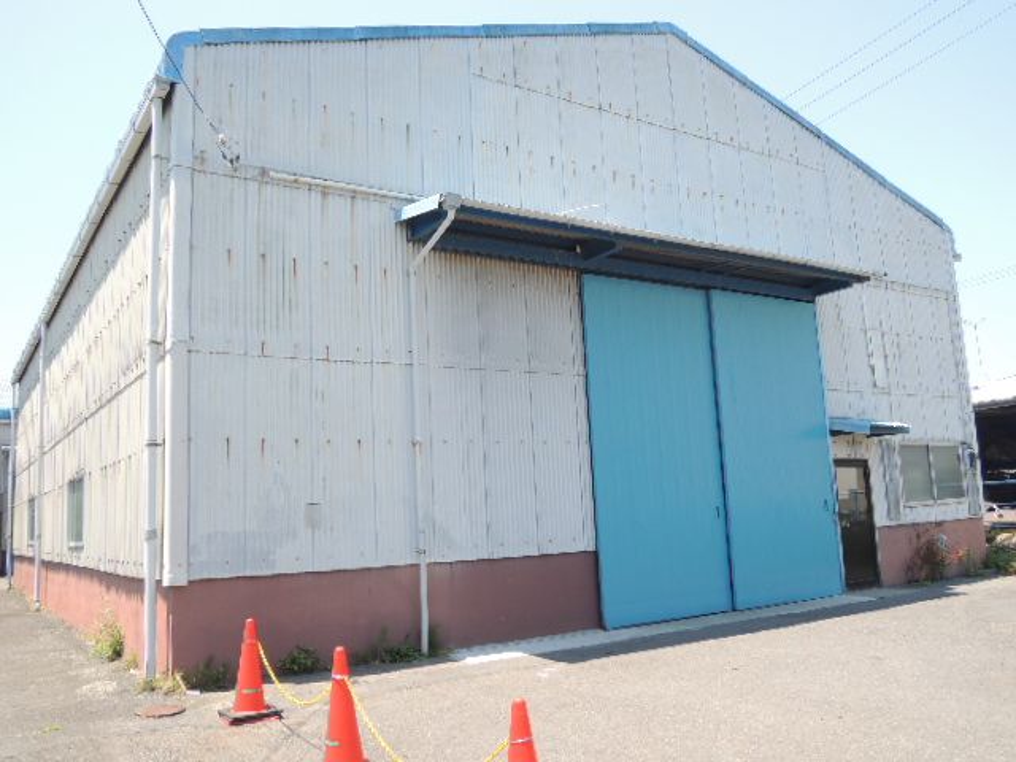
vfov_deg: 45.4
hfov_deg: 58.4
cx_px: 508
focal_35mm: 31
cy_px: 381
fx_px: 910
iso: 100
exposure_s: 1/400
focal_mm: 5.5
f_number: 3
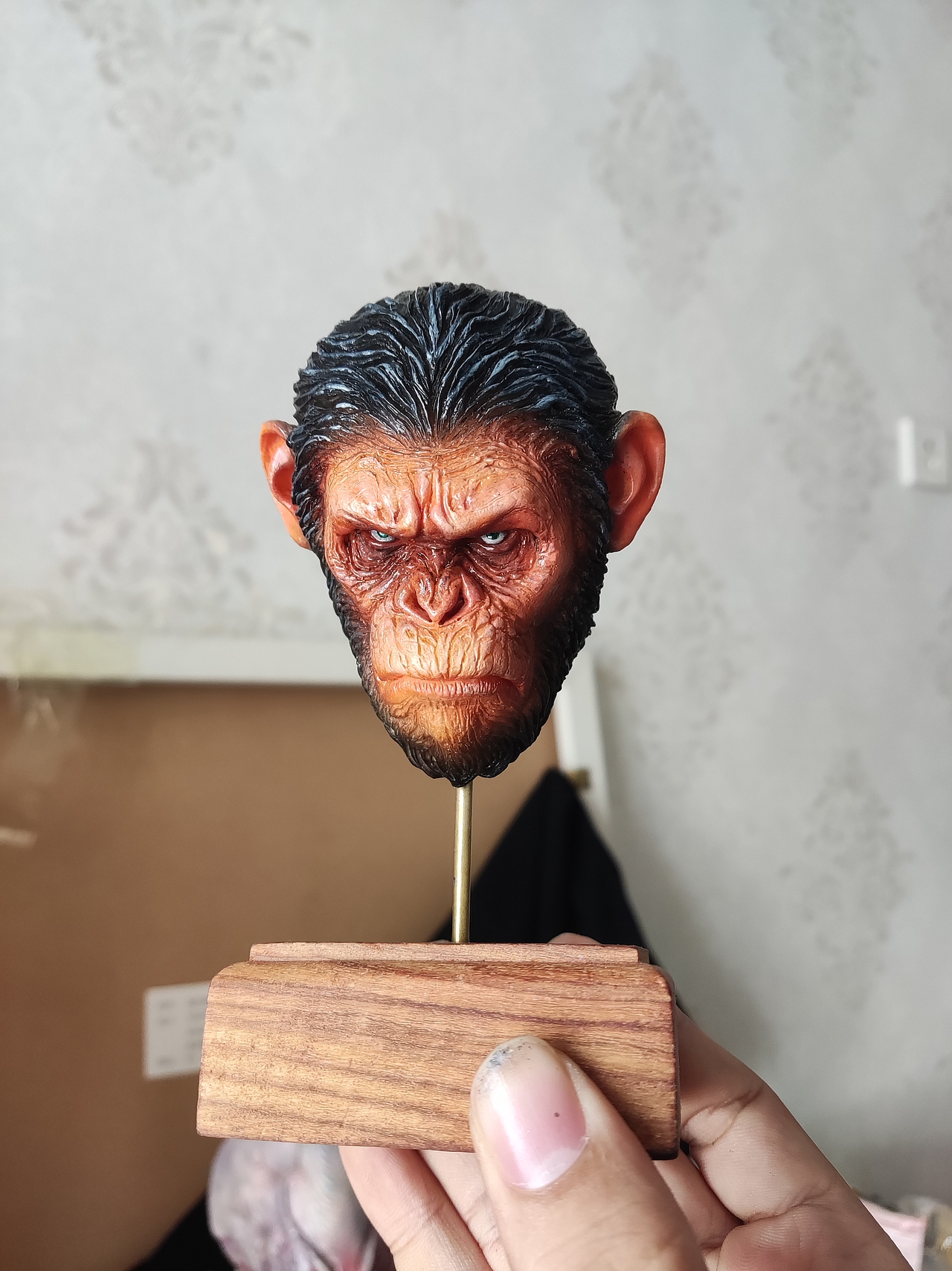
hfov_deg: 54.9
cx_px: 476
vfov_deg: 69.4
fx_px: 917
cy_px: 636
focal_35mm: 25
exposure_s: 1/50
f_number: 1.79
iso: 229
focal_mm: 4.71
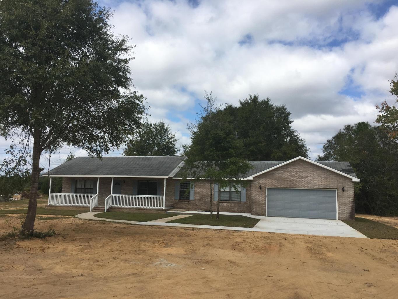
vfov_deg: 48.2
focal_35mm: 29
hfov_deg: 61.7
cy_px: 150
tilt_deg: +8.1
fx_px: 333
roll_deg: -0.8
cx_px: 199
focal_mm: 4.15
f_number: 2.2
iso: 25
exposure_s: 1/2137
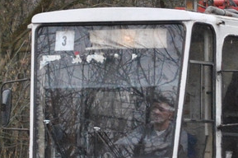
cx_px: 186
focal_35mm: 181
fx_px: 1196
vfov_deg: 7.6
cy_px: 96
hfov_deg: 11.3
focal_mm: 29
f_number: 4.5
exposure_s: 1/500
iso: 560
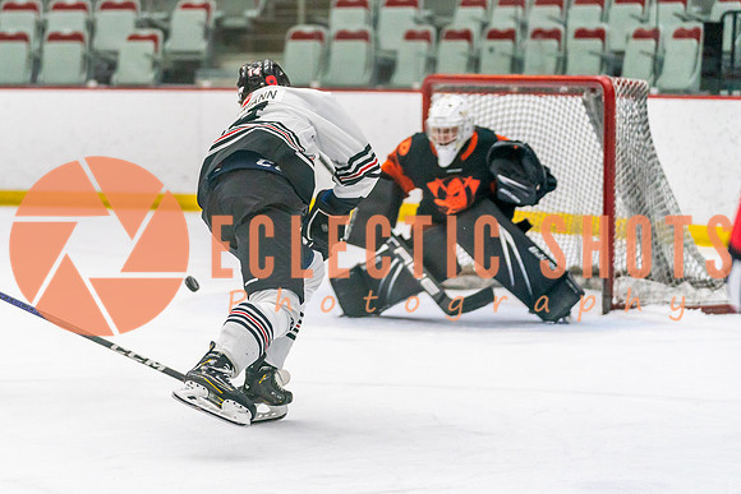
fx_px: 3205
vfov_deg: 8.8
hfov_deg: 13.2
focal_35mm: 156
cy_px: 219
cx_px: 263
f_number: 2.8
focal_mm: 114
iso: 3200
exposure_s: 1/1250
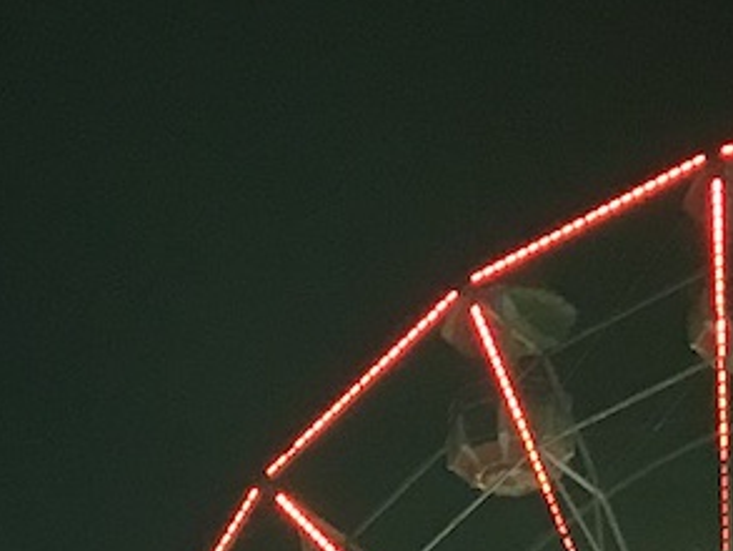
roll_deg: -0.3
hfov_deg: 12.9
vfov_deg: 8.8
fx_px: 3241
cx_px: 225
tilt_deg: +13.0
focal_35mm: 153
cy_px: 1322
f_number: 1.8
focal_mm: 3.99
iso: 100
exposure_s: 1/17
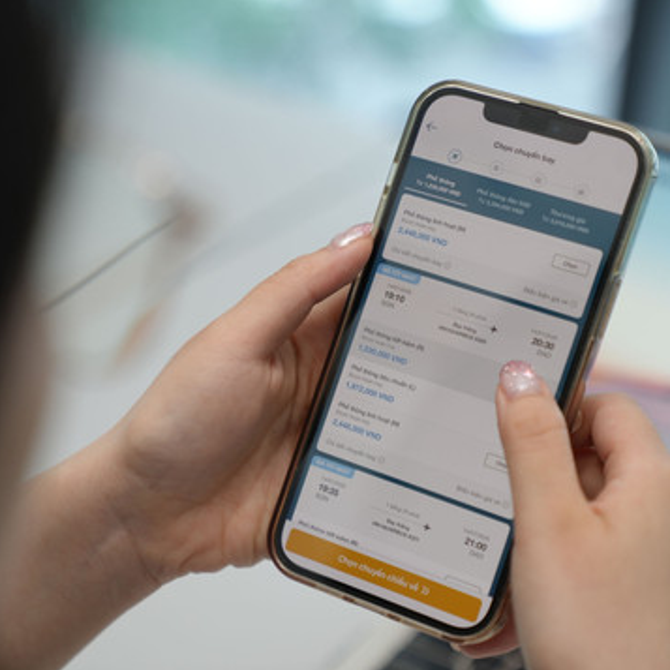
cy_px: 336
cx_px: 368
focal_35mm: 90
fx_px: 1971
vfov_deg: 19.3
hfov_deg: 19.3
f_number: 3.2
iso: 400
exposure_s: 1/200
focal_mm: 70
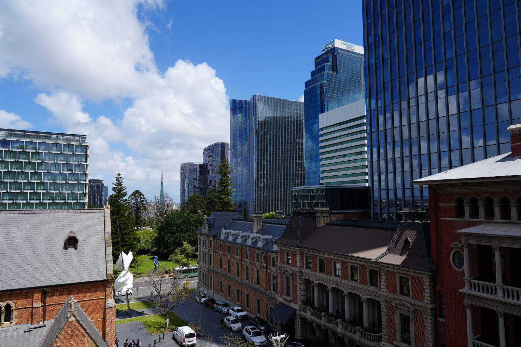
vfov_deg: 53.1
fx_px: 347
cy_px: 174
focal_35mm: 24
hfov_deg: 73.7
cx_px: 260
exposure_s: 1/160
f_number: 10
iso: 100
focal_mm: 24
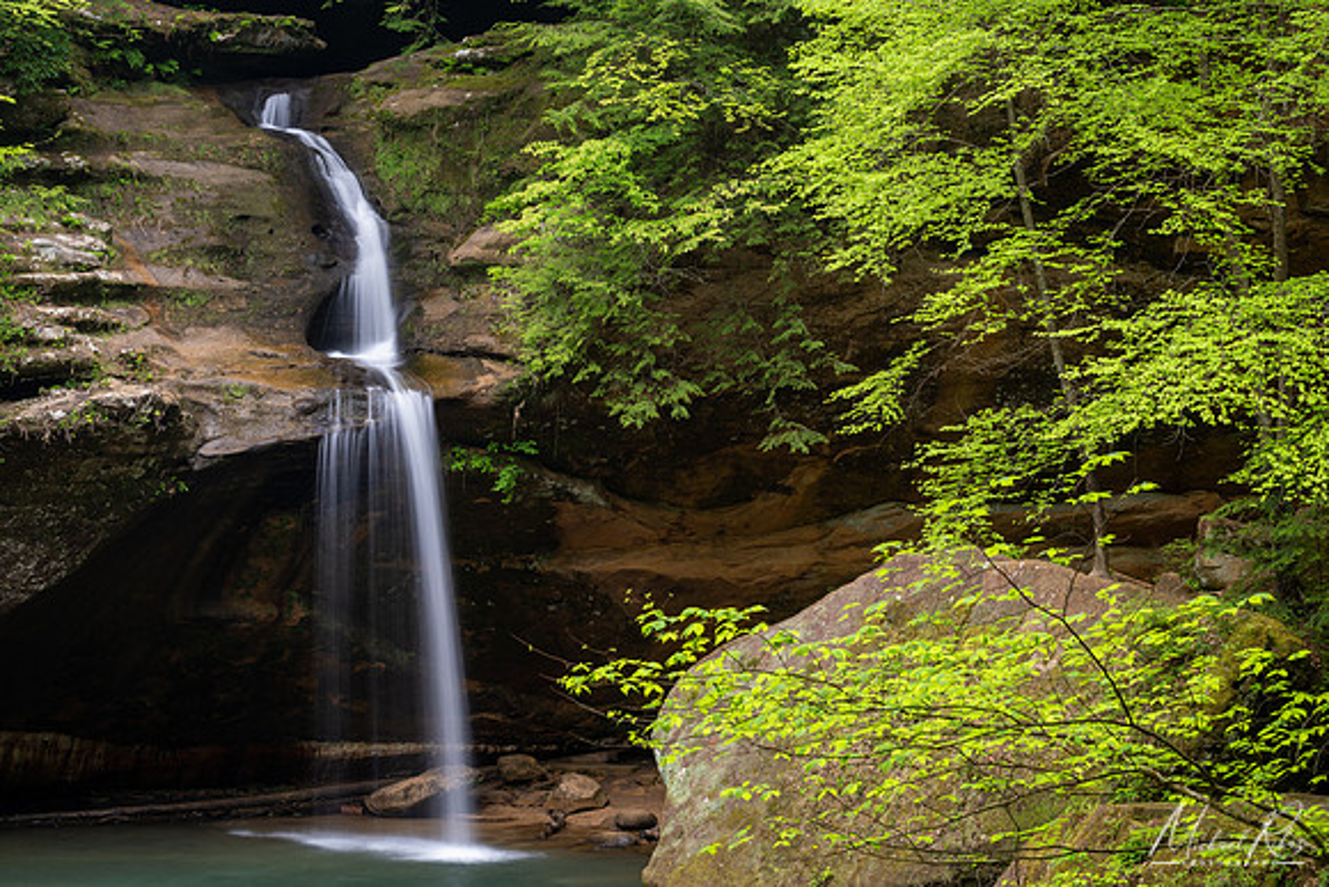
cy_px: 444
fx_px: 3692
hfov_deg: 20.4
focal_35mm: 100
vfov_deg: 13.7
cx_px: 664
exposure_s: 1.3
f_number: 13
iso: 100
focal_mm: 100
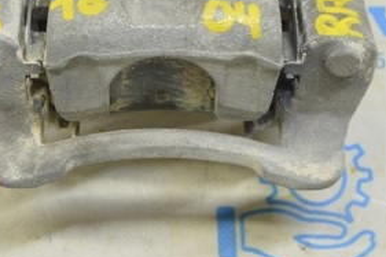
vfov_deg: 14.6
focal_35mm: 92
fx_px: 987
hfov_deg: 22.1
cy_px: 8
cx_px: 143
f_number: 5.6
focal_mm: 27
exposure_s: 1/20
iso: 400
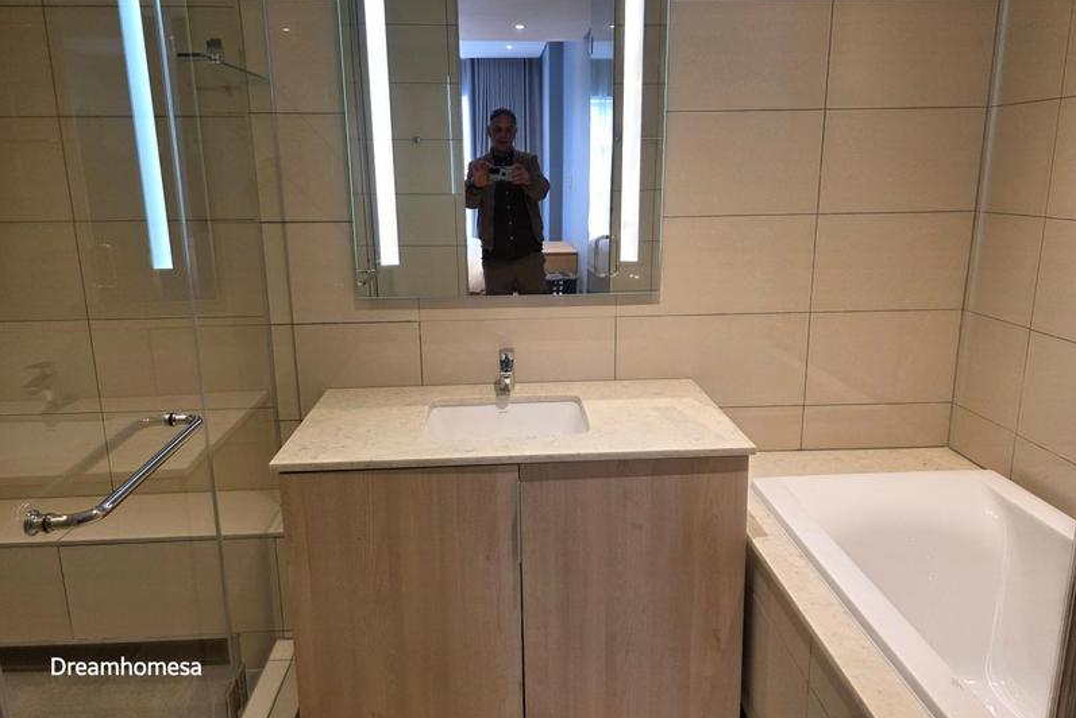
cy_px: 327
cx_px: 539
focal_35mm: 24
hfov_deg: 73.7
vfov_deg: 53.1
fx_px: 718
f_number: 1.7
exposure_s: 1/100
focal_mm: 6.3
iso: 200
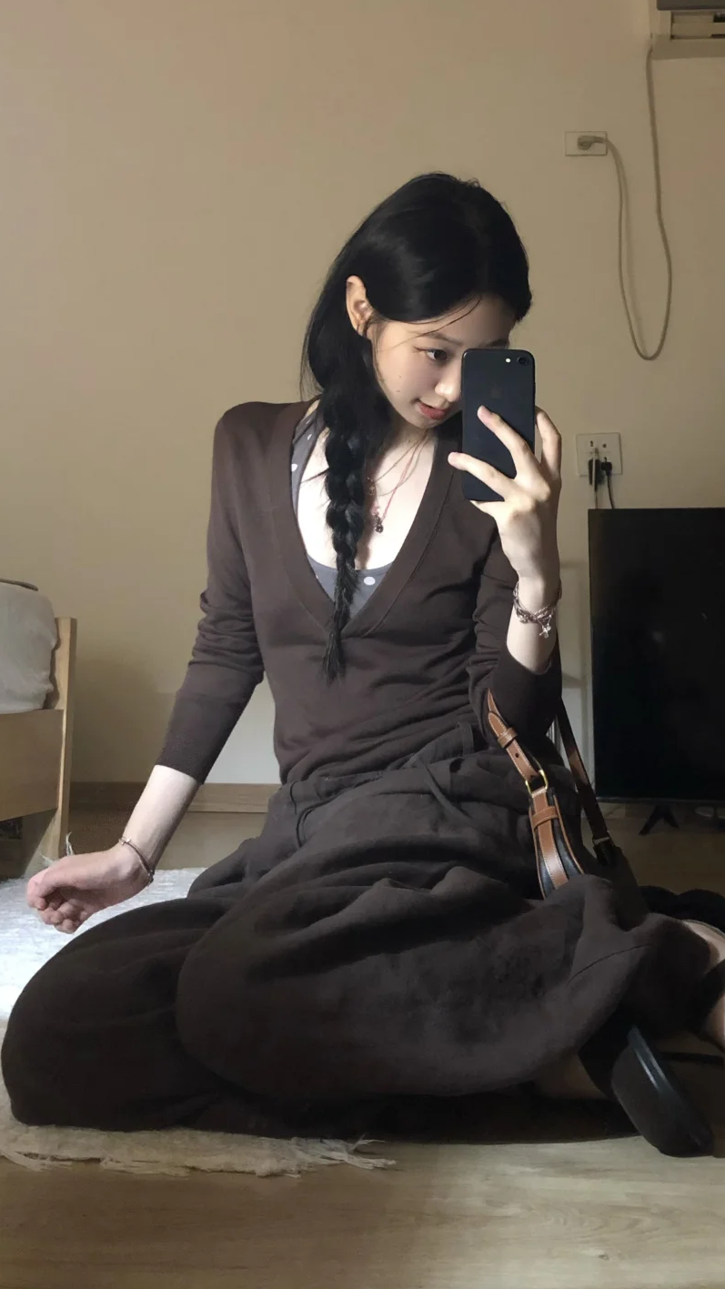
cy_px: 651
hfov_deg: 37.7
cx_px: 428
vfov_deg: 62.6
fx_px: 1060
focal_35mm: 31
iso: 160
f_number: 1.8
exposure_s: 1/4
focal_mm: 3.99
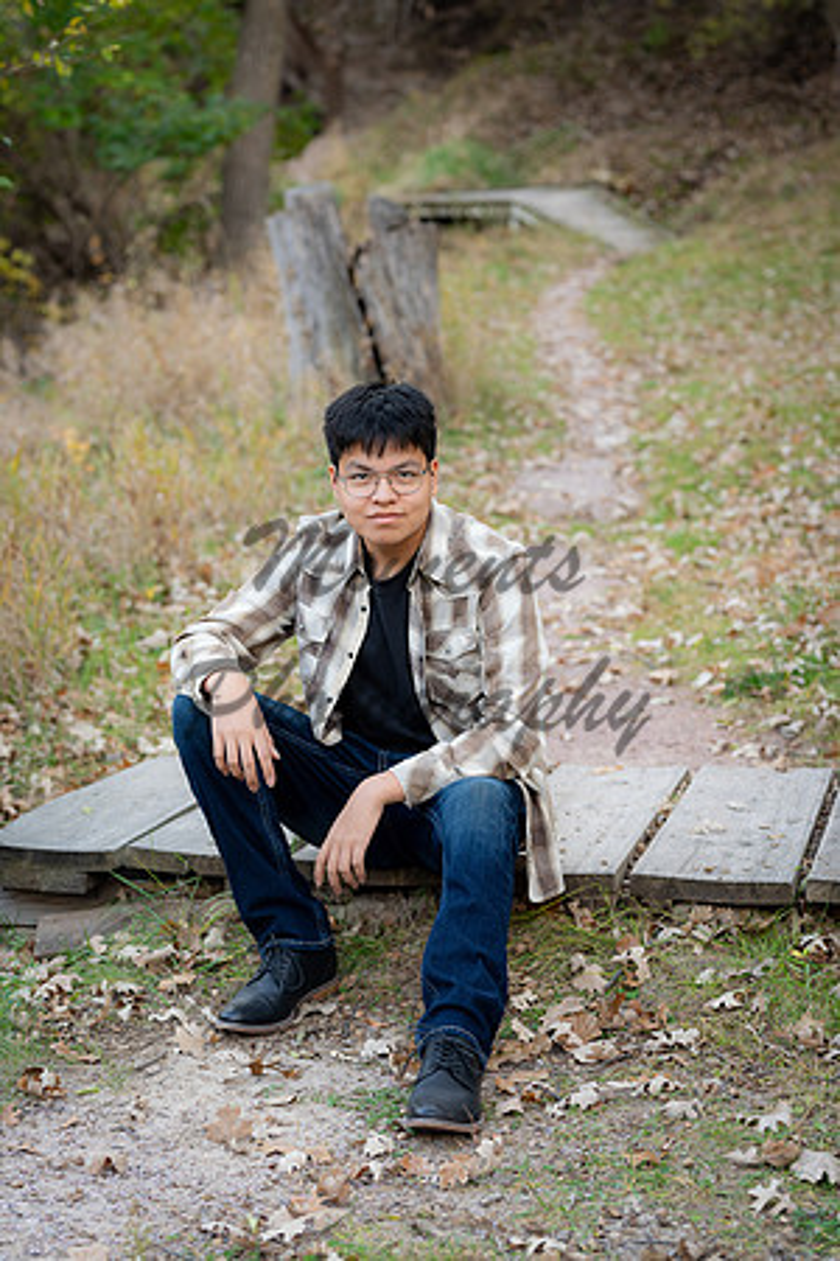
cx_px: 420
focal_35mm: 85
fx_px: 2975
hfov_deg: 16.1
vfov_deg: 23.9
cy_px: 630
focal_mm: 85
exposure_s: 1/125
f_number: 3.5
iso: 200
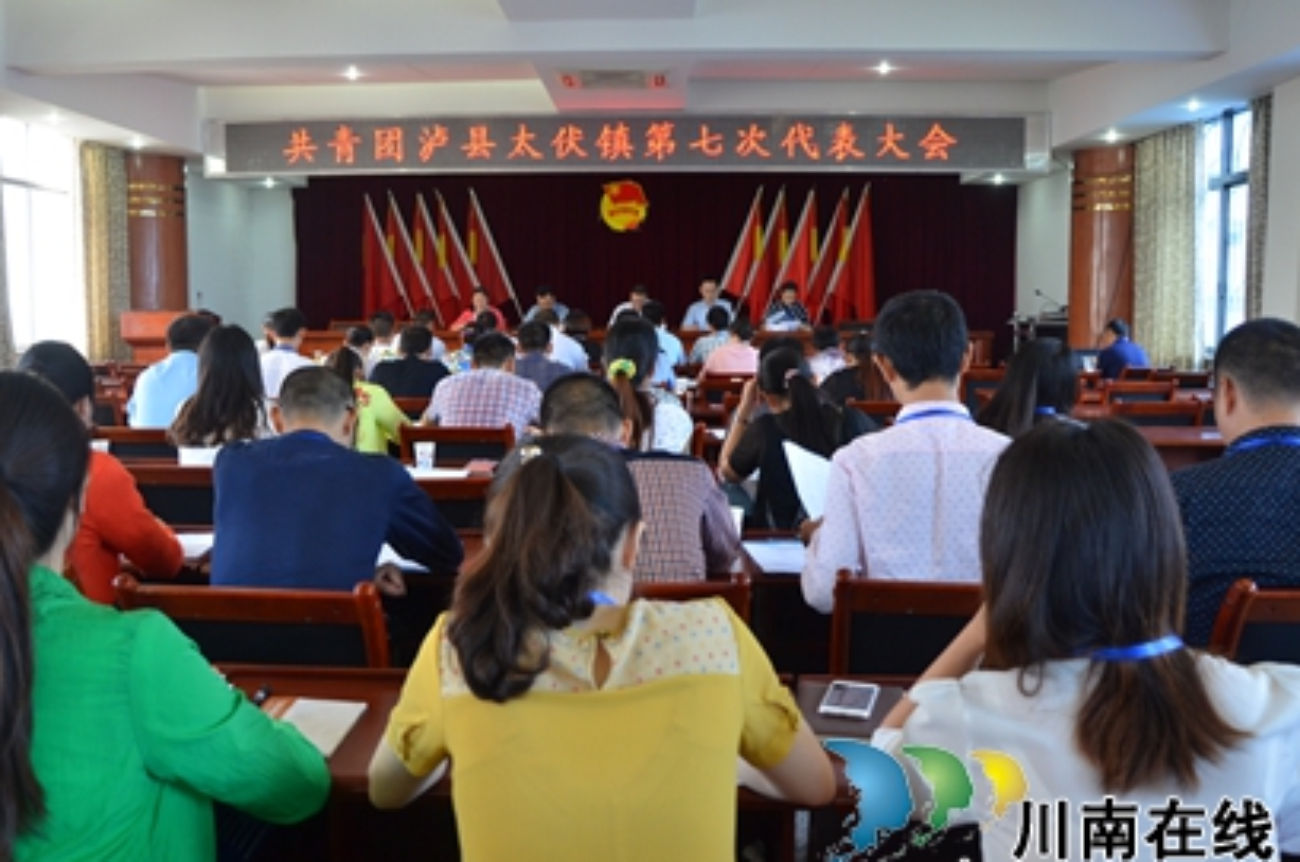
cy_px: 425
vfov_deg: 39.8
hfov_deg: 57.2
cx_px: 591
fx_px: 1189
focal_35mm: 33
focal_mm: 18
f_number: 4
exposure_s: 1/60
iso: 640
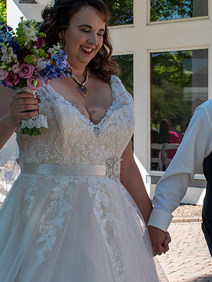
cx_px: 183
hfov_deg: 15.6
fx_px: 767
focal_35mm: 94
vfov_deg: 20.8
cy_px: 132
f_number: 9
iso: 200
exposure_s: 1/400
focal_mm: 35
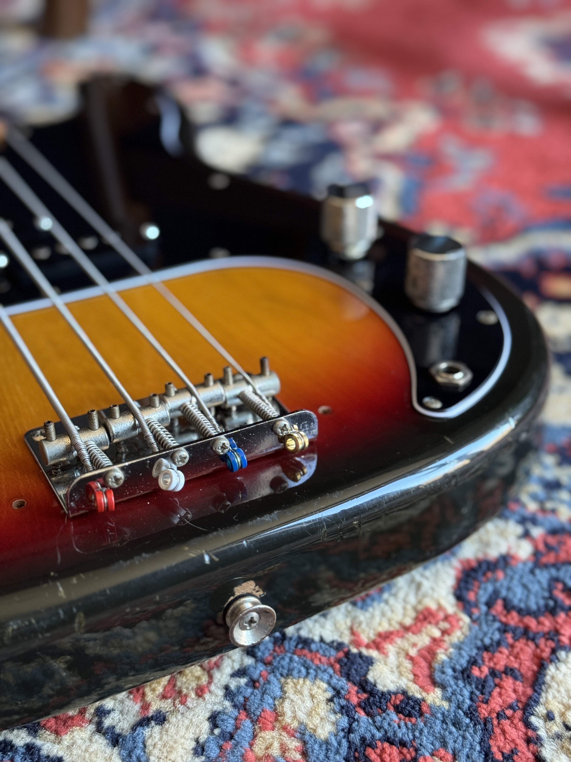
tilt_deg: -34.0
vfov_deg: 39.7
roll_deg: +0.1
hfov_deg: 30.3
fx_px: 1056
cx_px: 286
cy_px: 381
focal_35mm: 48
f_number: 1.78
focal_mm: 6.76
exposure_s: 1/59
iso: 250
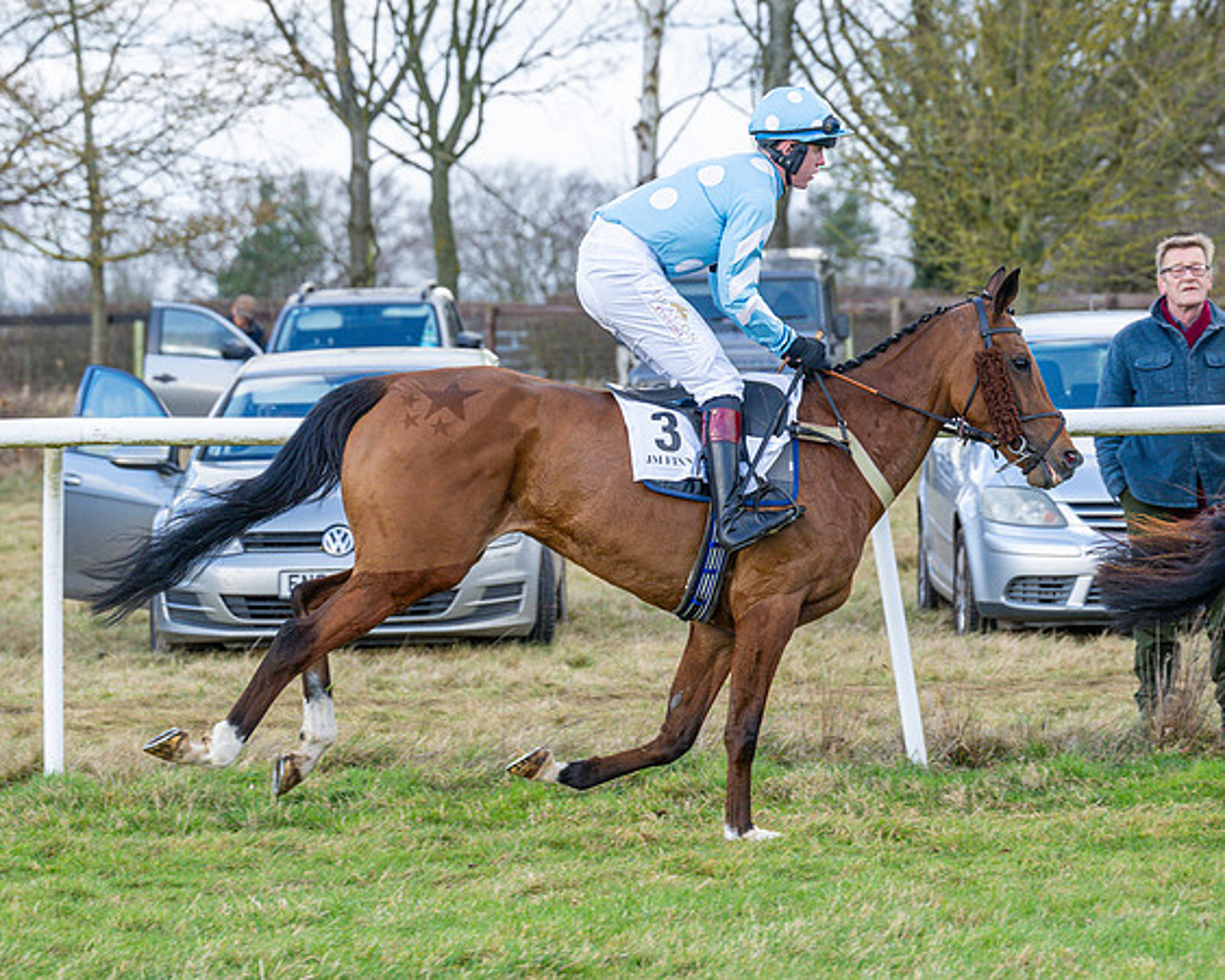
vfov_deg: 8.1
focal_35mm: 192
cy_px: 491
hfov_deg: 10.1
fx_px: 6952
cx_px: 701
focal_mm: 103
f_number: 4
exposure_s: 1/1000
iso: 500
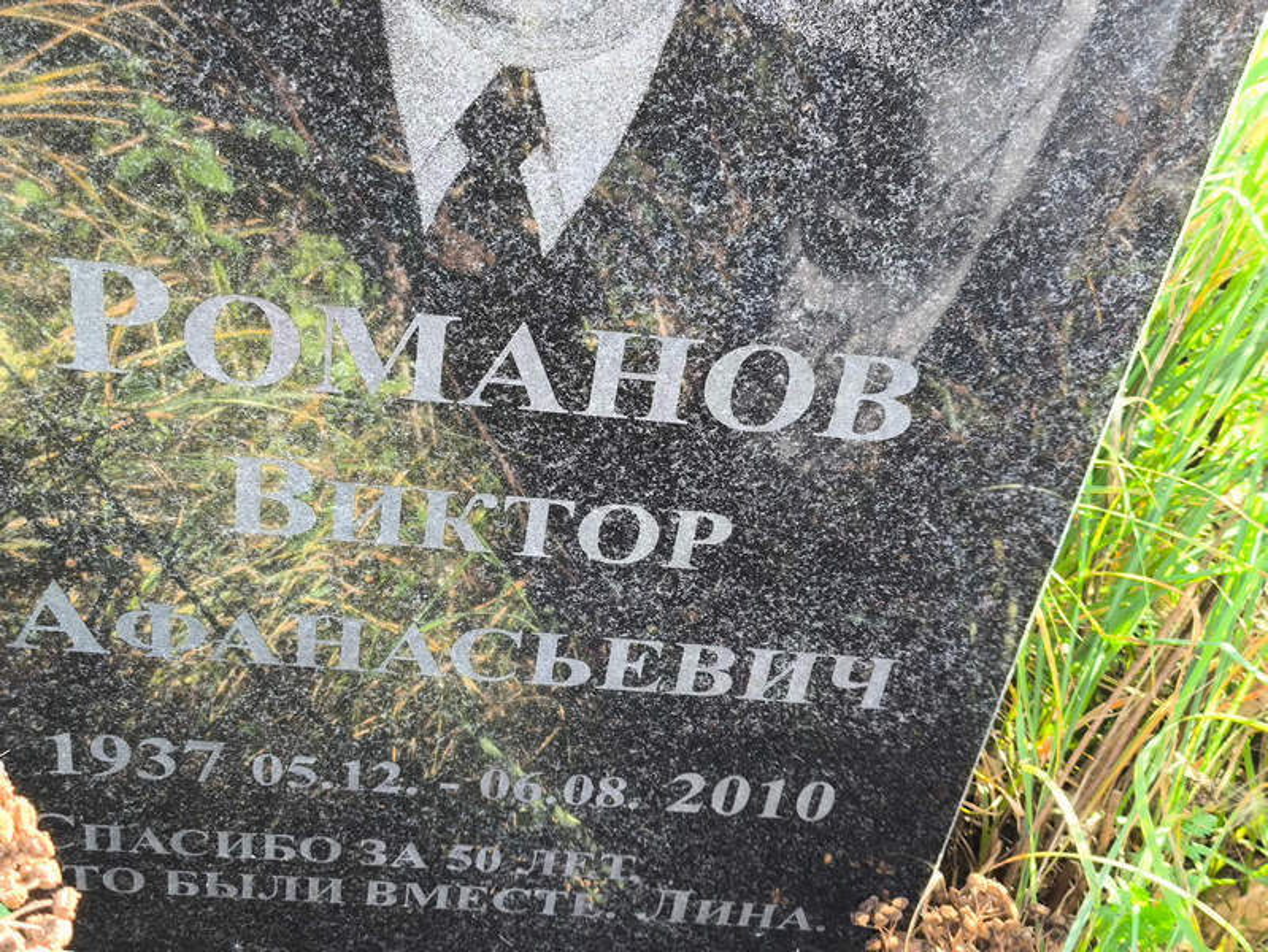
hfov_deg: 38.2
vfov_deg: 29.1
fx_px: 1832
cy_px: 476
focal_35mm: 50
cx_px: 634
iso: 100
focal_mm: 4.71
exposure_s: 1/100
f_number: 1.7
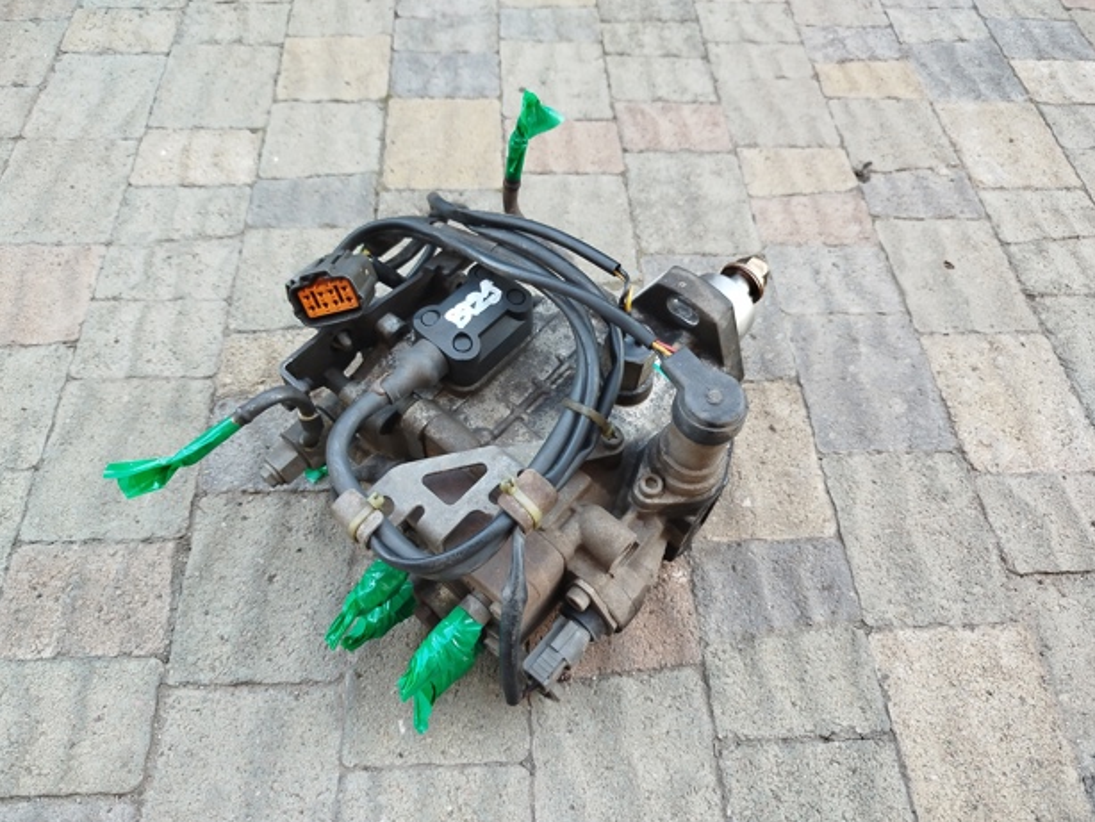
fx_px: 791
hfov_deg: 69.3
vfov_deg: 54.9
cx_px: 528
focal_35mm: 25
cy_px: 421
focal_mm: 5.31
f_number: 1.7
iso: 100
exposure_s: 1/50
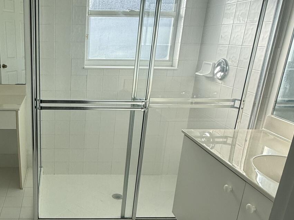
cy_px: 129
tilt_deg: -18.5
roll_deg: -0.8
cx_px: 60
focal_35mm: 33
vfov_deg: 42.8
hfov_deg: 51.9
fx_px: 280
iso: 64
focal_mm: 2.22
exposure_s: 1/439
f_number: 2.2
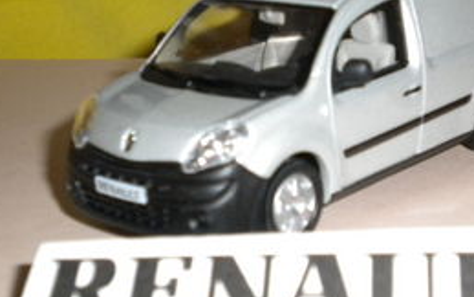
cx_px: 295
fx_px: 1098
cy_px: 126
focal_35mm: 85
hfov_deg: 24.3
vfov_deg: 15.4
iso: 400
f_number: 3.9
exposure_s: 1/30
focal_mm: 9.3
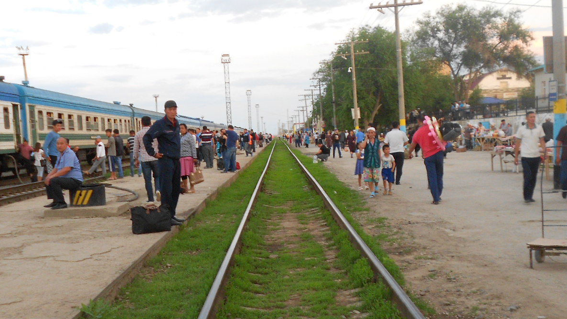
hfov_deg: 43.7
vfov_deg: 25.3
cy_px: 208
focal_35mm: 47
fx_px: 707
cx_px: 276
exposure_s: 1/30
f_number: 3.6
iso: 125
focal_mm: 6
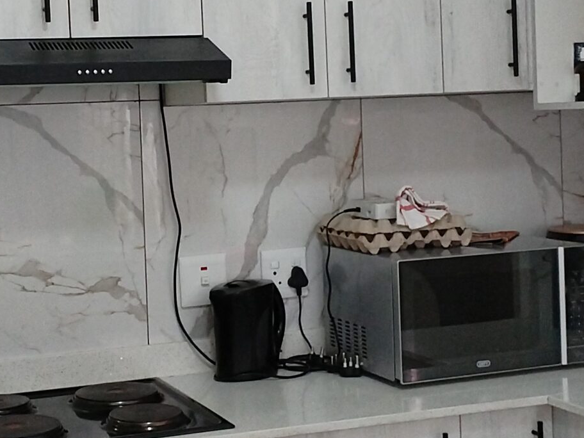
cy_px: 150
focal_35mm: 73
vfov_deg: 20.1
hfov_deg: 26.5
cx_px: 189
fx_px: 1232
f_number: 1.8
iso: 1855
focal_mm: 4.25
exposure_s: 1/100
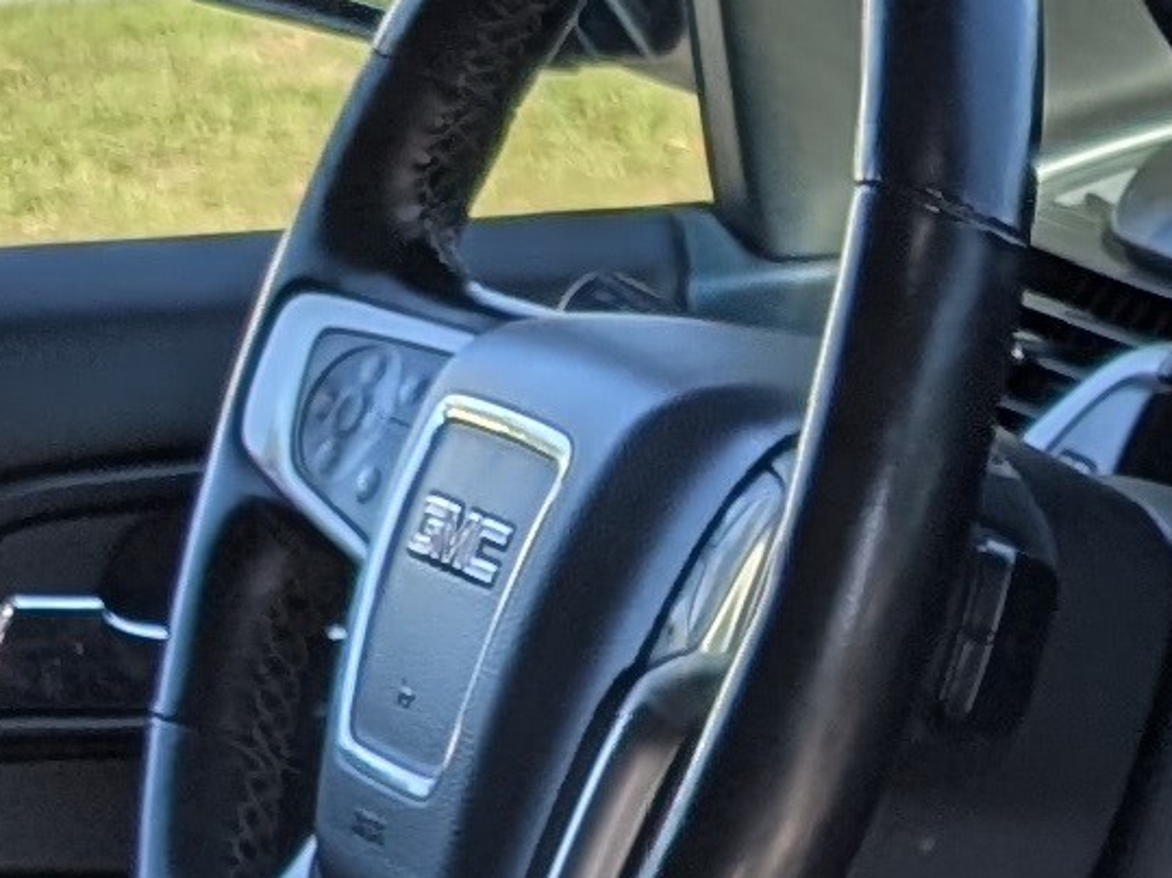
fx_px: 6161
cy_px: 2282
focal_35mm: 182
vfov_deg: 7.5
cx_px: 2927
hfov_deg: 9.5
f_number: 1.68
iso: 19
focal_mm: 6.9
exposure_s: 1/394
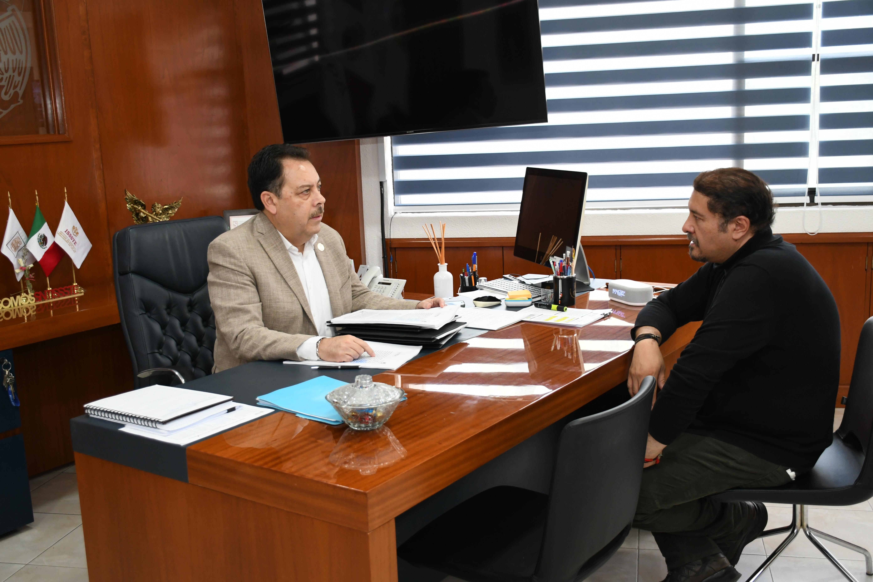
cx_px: 436
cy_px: 291
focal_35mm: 39
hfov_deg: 49.6
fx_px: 946
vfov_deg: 34.2
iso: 1250
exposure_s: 1/100
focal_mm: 26
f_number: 3.8
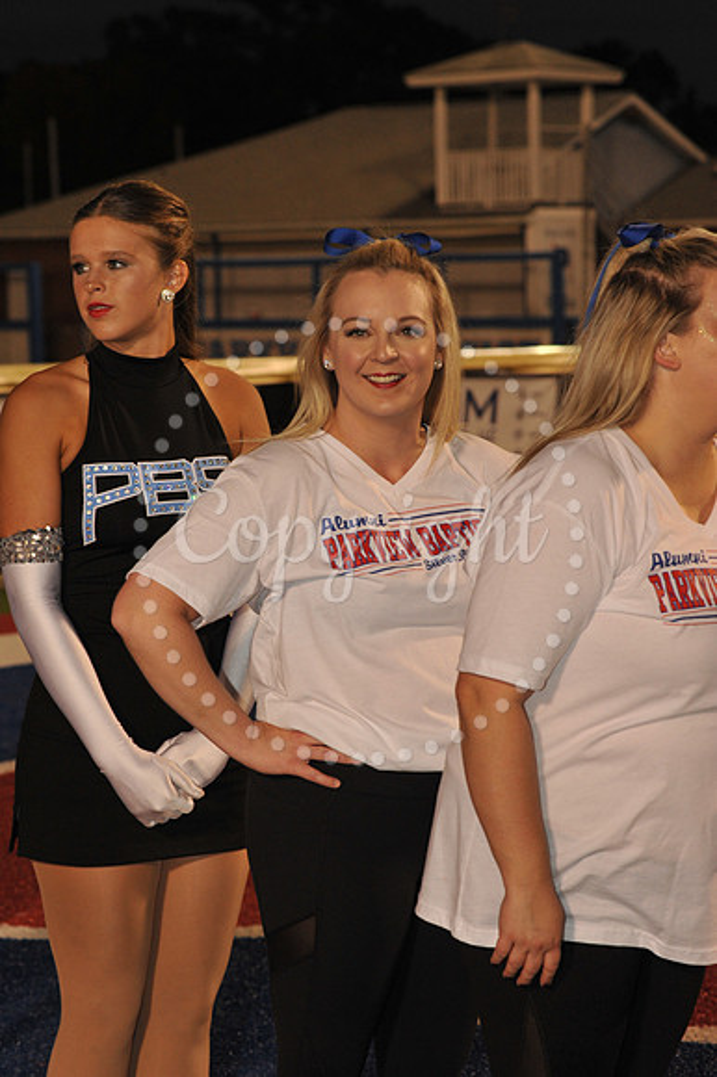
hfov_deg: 13.7
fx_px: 2991
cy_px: 538
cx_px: 358
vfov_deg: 20.4
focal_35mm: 100
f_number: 7.1
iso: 1600
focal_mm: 100
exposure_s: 1/125
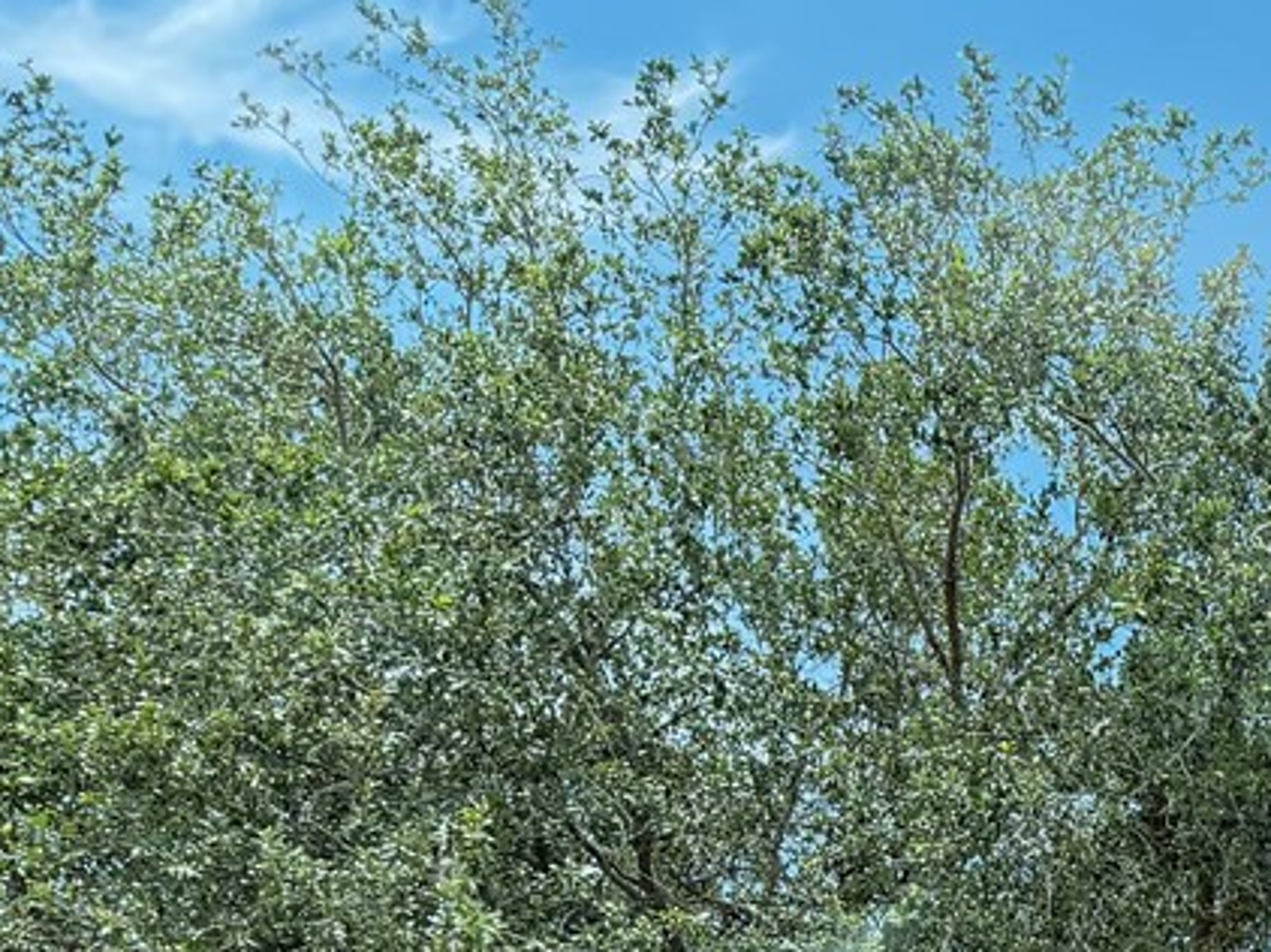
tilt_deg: +16.6
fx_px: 3339
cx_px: 2298
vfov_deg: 14.9
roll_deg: +0.4
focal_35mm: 91
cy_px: 1470
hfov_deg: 17.4
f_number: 1.78
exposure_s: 1/831
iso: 100
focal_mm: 6.76
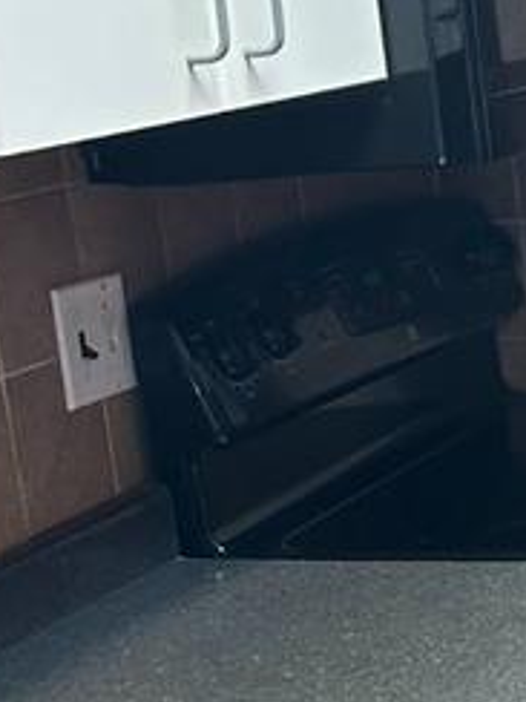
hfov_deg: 11.4
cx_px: 1124
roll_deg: +2.8
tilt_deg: -17.6
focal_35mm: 115
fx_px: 2330
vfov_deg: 17.0
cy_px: 578
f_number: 1.5
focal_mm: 5.7
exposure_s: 1/60
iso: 125
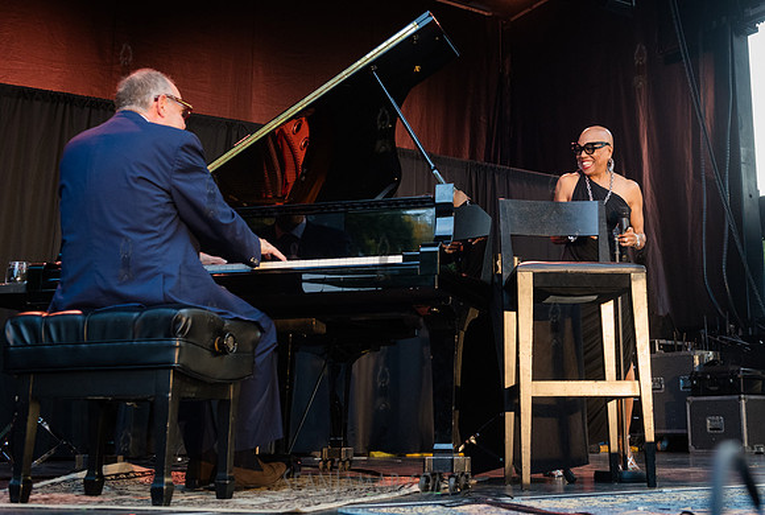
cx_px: 459
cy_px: 208
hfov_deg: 42.8
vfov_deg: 29.6
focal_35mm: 46
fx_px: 971
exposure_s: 1/400
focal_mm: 38
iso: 2500
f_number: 4
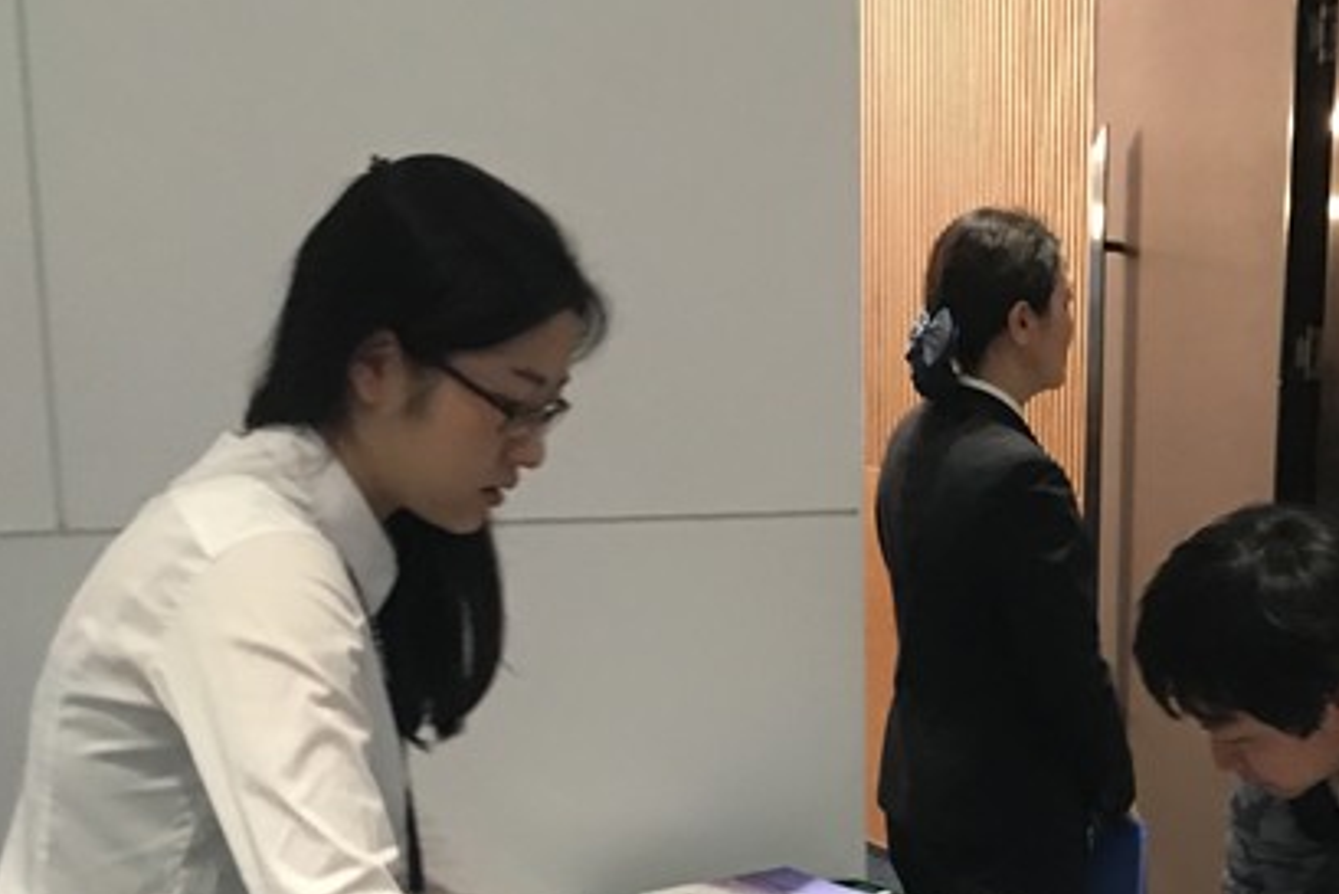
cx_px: 1185
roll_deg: -4.9
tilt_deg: -14.7
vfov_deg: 22.3
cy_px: 851
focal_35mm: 59
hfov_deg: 32.4
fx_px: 2195
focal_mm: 4.15
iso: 80
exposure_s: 1/10
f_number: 2.2
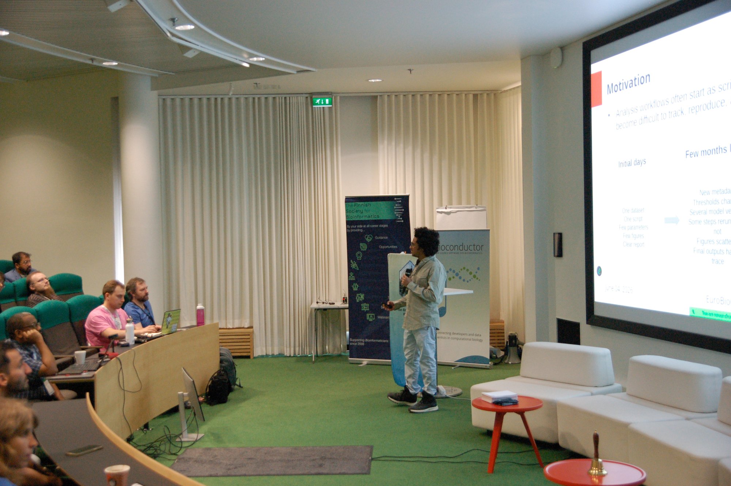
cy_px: 243
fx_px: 913
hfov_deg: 43.6
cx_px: 366
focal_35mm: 45
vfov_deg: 29.8
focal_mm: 30
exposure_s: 1/125
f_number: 4
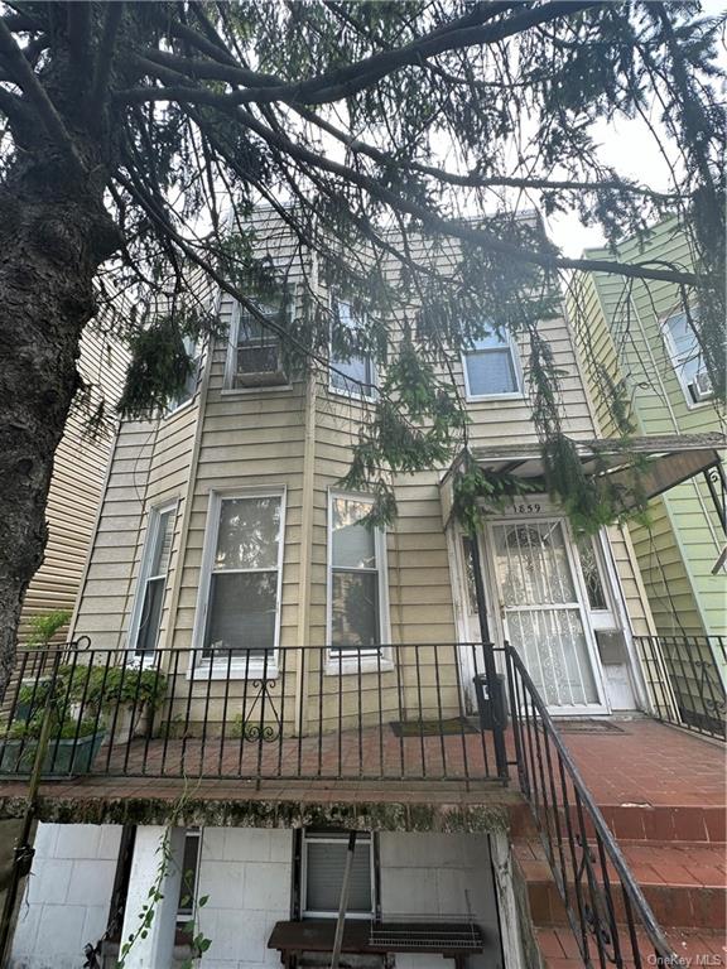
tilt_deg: +18.6
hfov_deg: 85.7
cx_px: 364
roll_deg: +2.1
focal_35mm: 14
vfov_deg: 102.1
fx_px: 392
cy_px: 484
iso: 40
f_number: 2.2
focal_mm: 2.22
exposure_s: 1/157
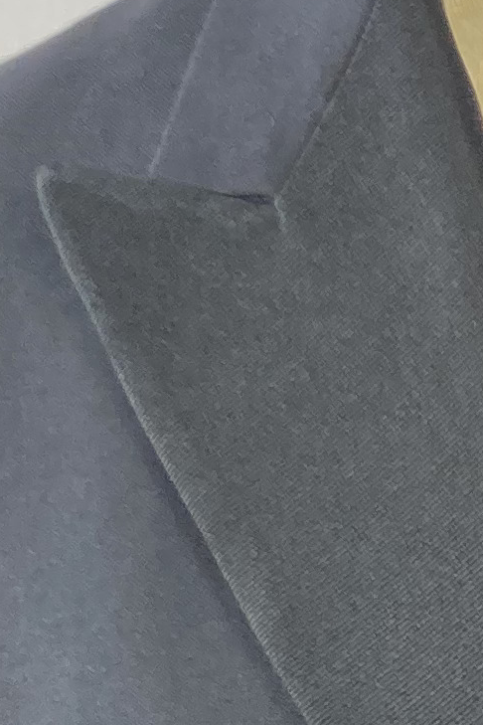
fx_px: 3240
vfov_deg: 11.5
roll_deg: +4.8
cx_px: 886
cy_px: 1449
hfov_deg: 8.2
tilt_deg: -22.1
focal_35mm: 161
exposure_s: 1/50
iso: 64
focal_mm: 3.99
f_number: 1.8
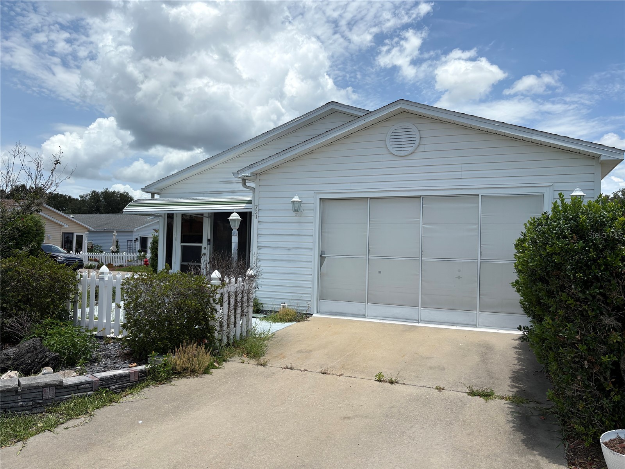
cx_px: 312
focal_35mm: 26
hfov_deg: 67.3
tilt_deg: +1.8
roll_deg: -1.4
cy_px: 234
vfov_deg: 53.1
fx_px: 469
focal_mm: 5.96
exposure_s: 1/5814
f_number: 1.6
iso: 50
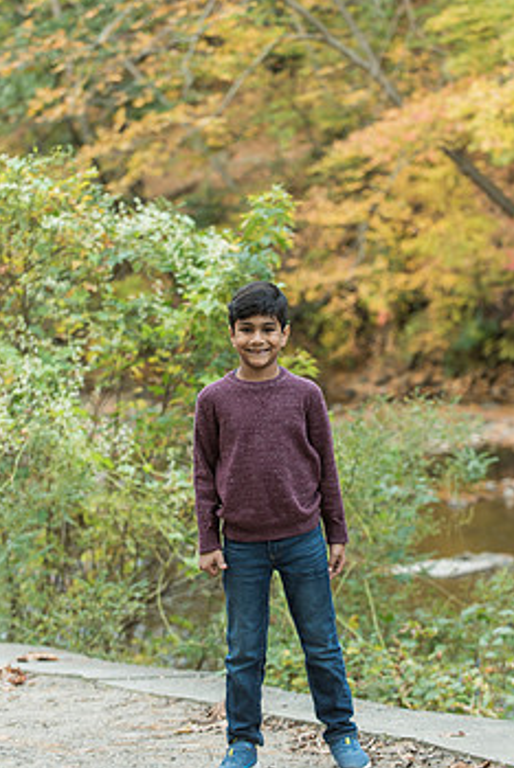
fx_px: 2800
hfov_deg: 10.5
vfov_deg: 15.6
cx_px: 288
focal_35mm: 131
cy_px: 318
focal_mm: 102
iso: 640
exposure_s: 1/60
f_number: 4
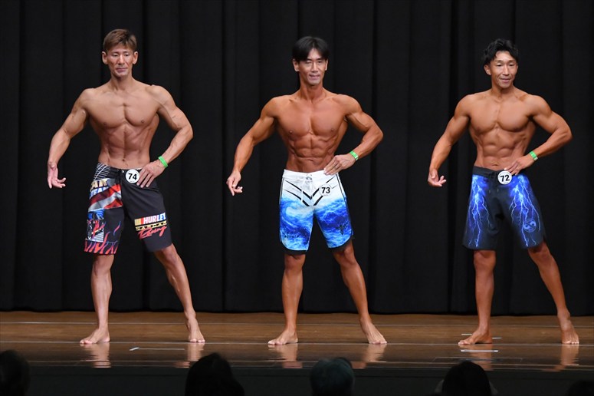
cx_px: 297
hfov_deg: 10.2
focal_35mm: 202
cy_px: 198
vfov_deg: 6.8
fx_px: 3331
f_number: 5.6
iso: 6400
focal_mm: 135
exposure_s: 1/400
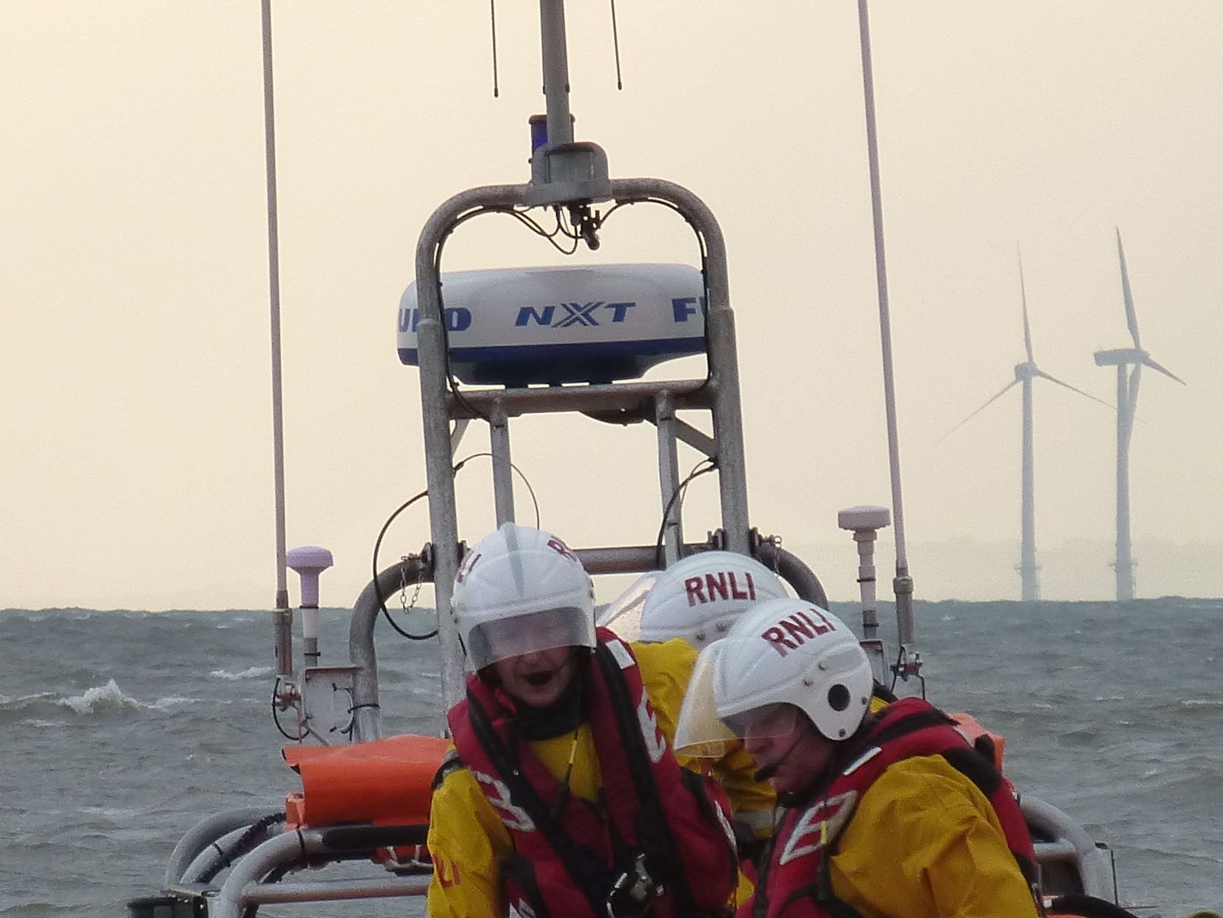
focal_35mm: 645
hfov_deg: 3.1
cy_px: 784
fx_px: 22788
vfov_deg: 2.3
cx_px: 557
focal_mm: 44.4
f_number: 5.7
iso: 160
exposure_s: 1/125
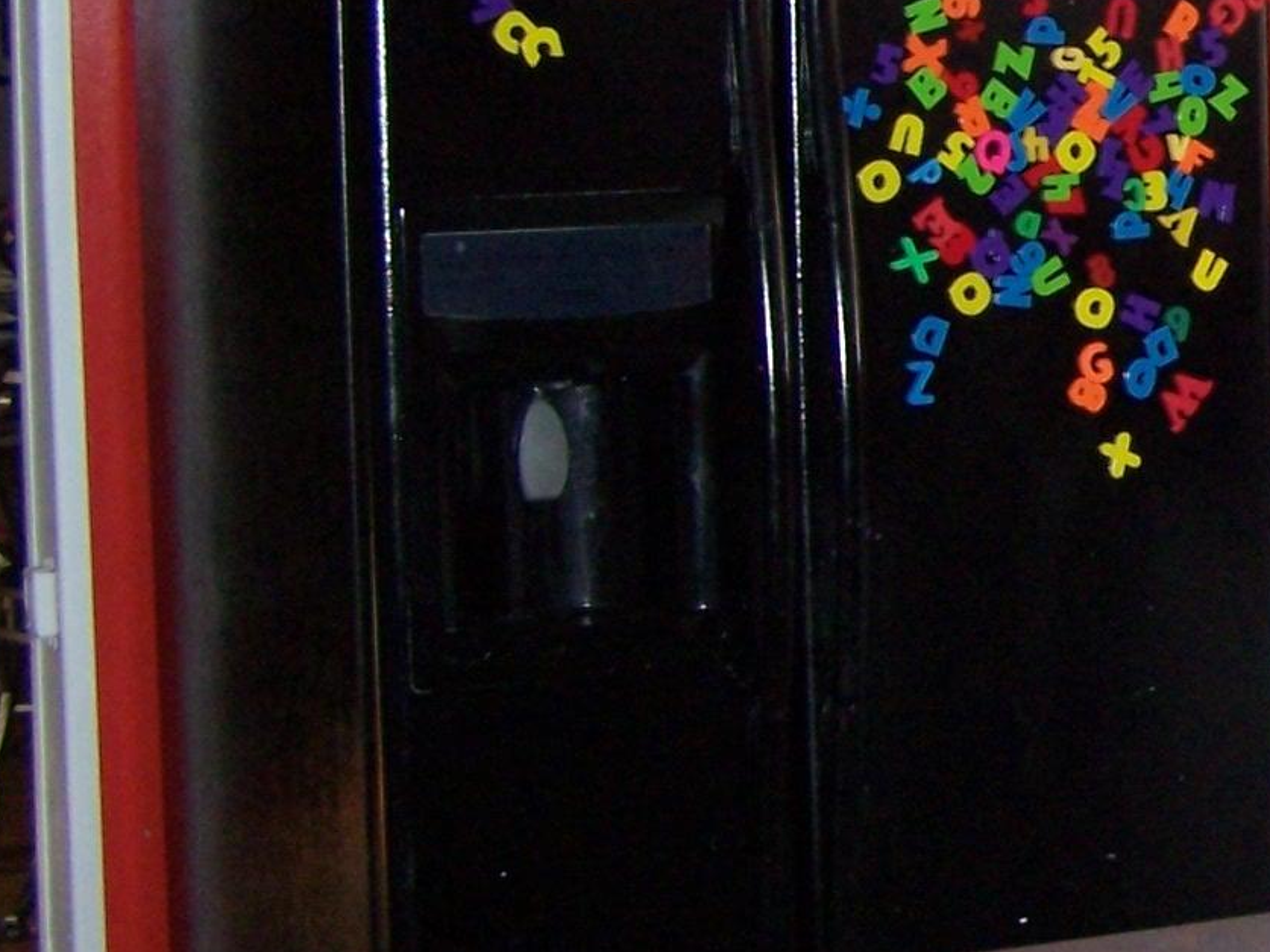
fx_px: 4291
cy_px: 246
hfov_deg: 15.7
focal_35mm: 117
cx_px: 1813
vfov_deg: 12.6
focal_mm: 6.3
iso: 140
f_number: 2.8
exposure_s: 1/60
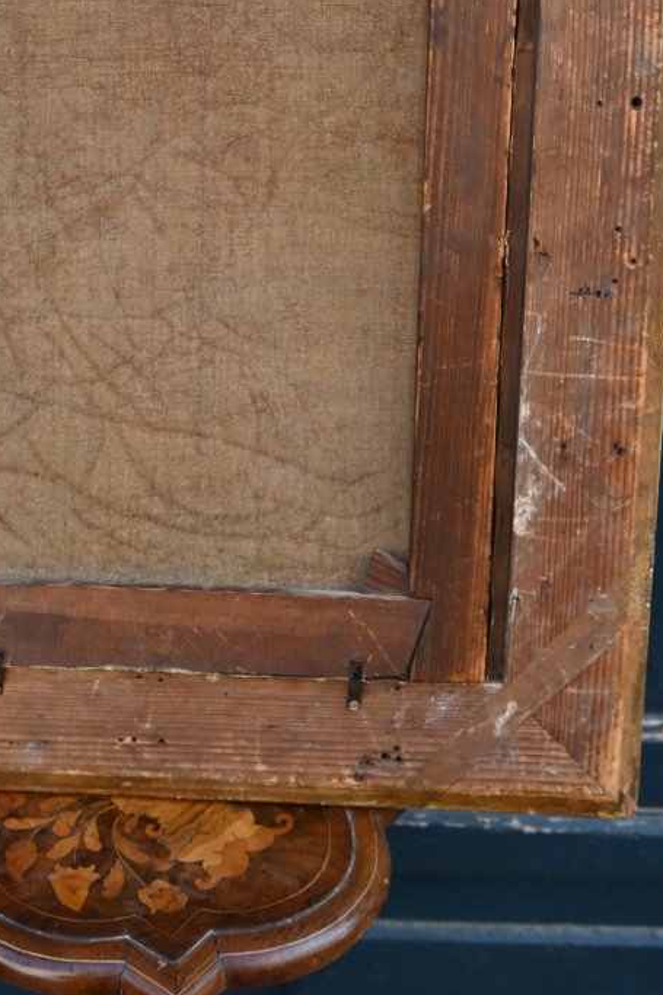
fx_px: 1603
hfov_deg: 23.2
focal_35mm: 58
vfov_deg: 34.0
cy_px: 287
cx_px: 192
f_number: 4.5
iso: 200
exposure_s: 1/250
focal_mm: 22
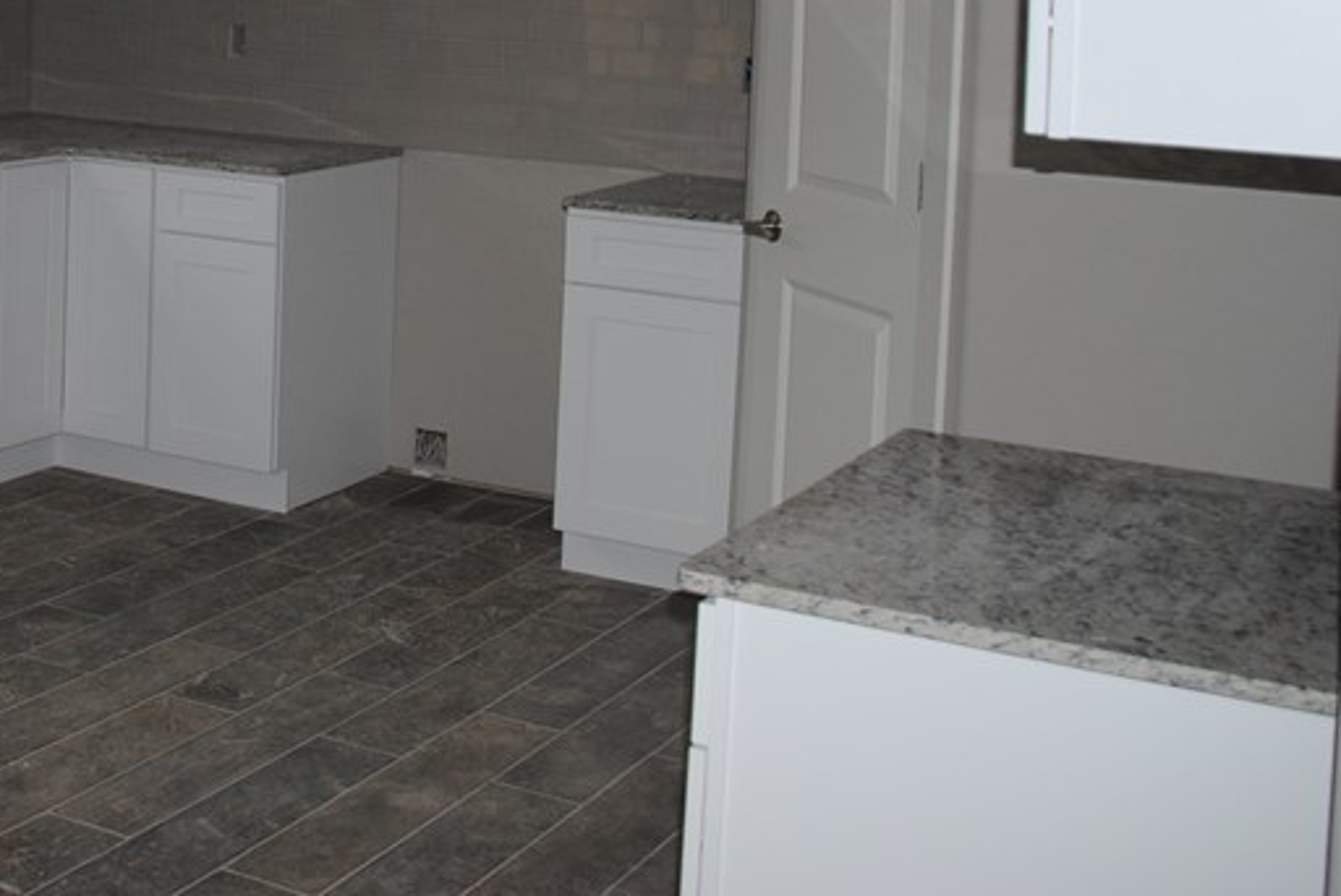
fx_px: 2125
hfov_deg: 32.5
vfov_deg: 22.7
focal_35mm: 57
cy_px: -37
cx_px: 38
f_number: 3.5
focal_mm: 18
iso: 200
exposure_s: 1/60
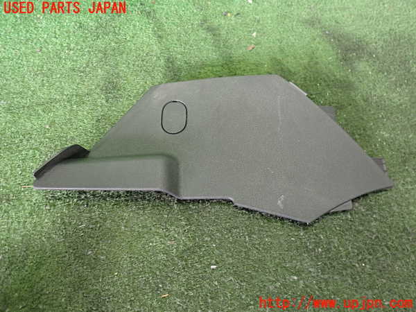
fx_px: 361
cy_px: 156
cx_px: 208
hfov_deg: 60.0
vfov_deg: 46.8
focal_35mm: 30
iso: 640
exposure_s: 1/30
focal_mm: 5.4
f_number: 2.3
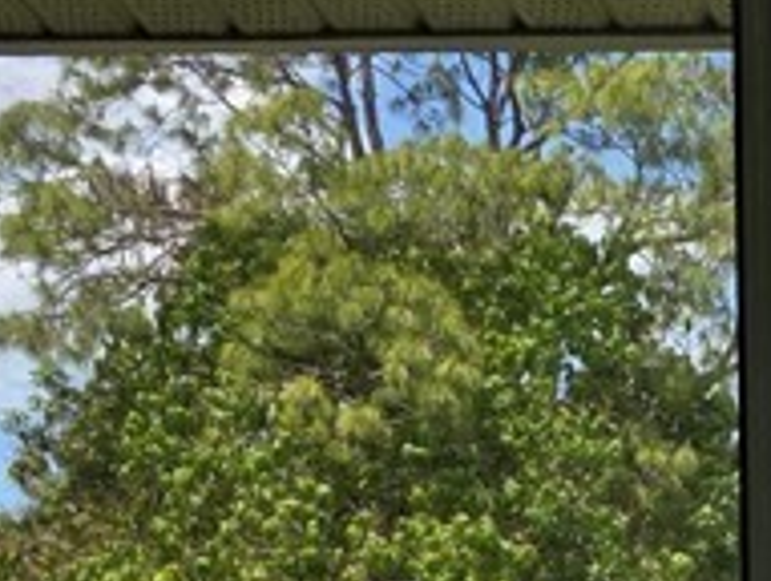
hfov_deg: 14.2
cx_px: 1385
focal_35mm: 123
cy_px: 948
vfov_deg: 11.4
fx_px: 2745
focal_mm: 6.3
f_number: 1.7
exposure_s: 1/306
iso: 12
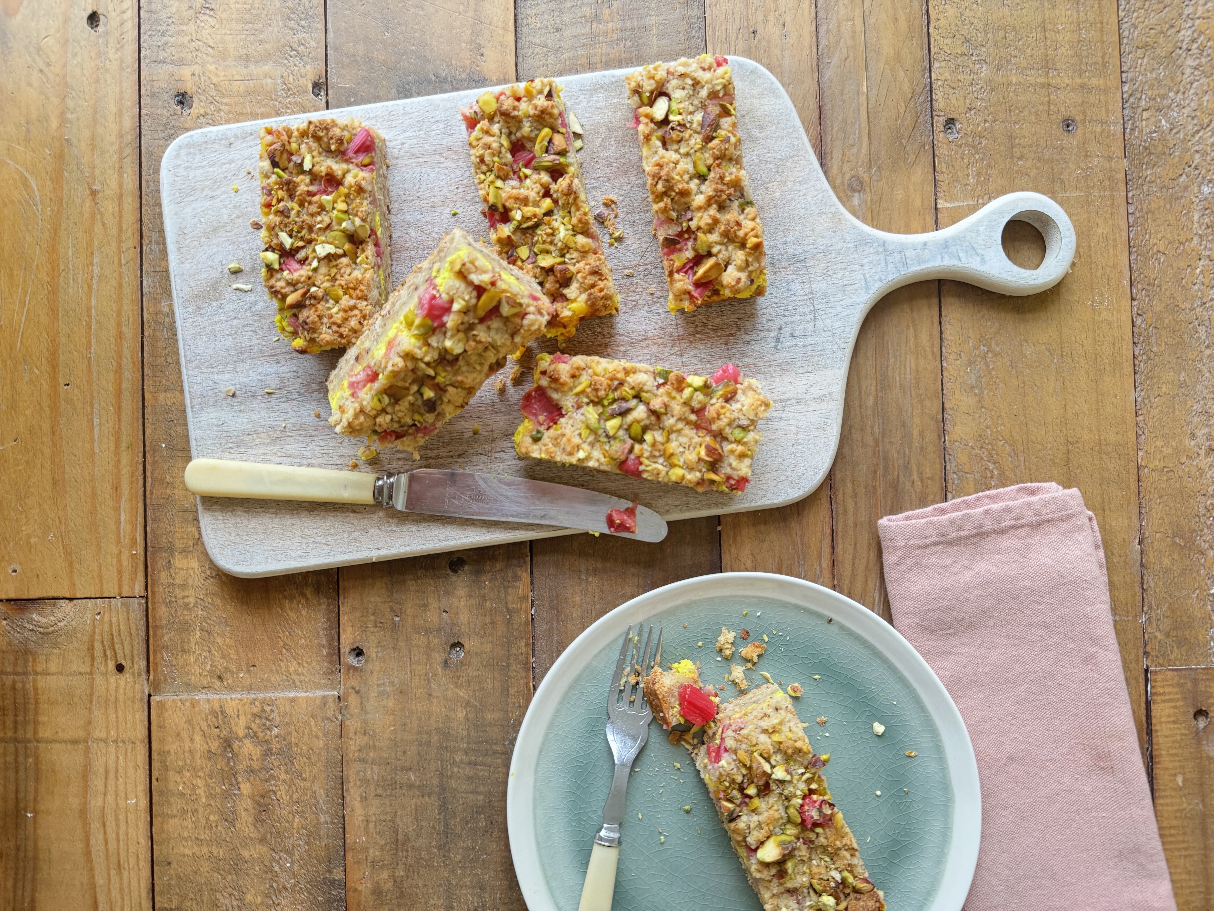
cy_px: 456
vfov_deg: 56.8
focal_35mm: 24
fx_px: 842
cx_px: 607
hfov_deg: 71.6
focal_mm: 6.76
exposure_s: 1/60
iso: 320
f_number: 1.78
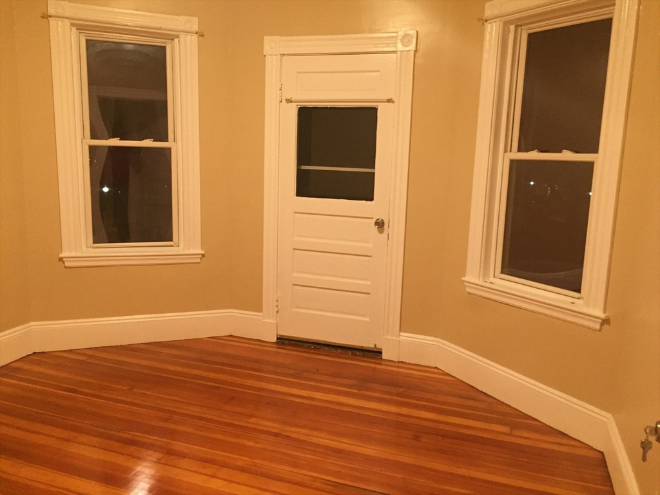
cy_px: 248
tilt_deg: -9.9
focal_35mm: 29
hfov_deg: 61.7
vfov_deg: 48.2
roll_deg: -1.6
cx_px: 330
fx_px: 553
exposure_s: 1/24
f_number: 2.2
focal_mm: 4.15
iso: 250
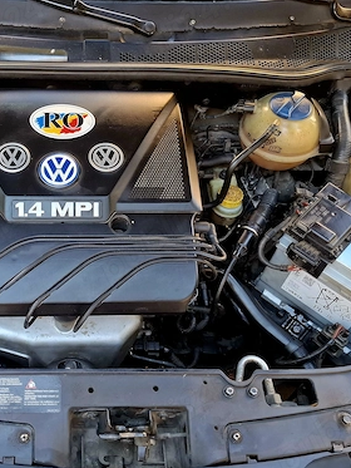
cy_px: 235
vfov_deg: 50.1
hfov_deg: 37.8
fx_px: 500
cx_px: 93
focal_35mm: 37
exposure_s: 1/100
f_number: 1.8
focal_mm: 5.54
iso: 80
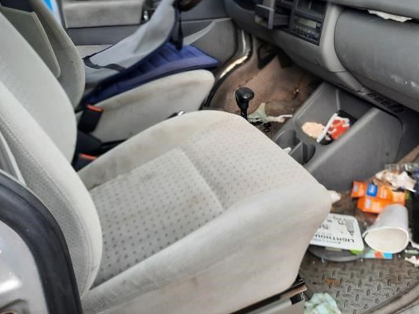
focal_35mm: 38
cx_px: 276
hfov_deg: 48.2
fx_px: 460
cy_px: 77
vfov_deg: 36.8
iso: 32
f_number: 2
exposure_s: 1/170
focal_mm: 4.6
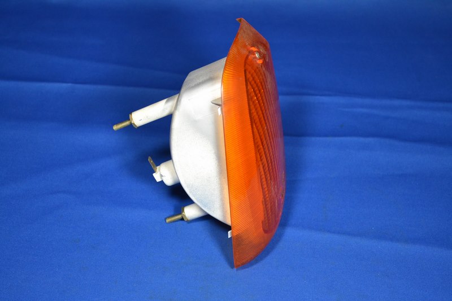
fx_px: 828
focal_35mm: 66
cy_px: 150
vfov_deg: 20.6
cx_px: 226
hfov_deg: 30.5
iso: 1000
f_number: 5.3
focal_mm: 44
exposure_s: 1/60
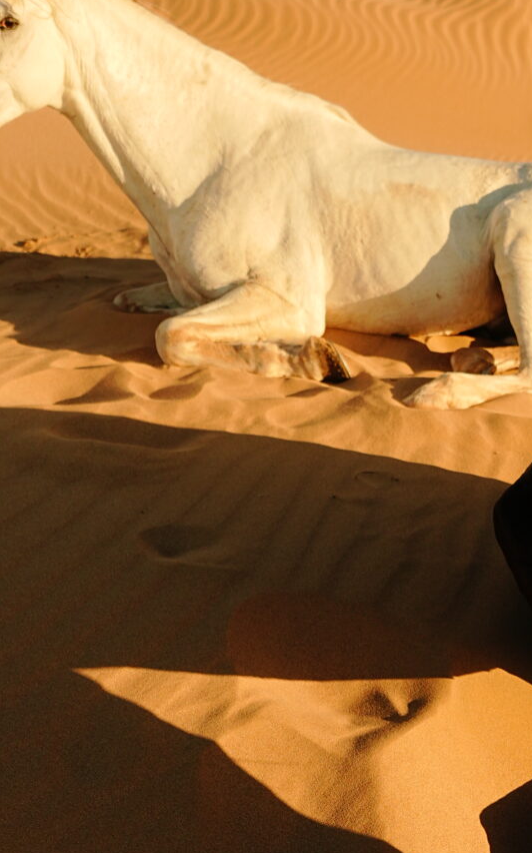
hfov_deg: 24.1
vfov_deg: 40.1
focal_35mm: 49
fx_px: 1137
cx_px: 628
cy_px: 627
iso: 160
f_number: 2.8
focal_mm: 16
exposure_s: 1/2500
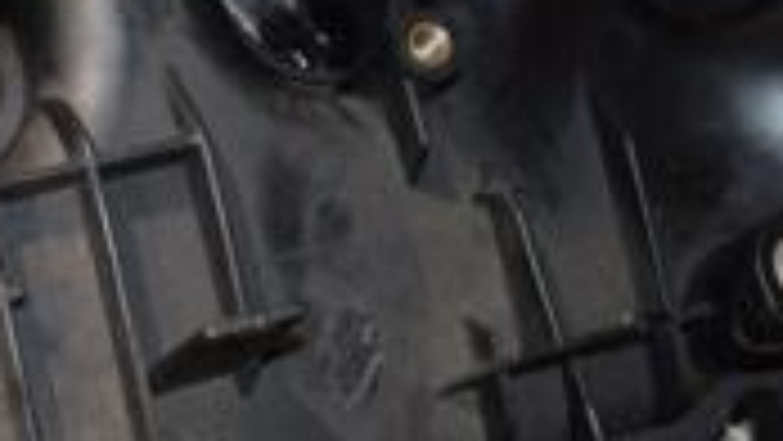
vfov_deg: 10.6
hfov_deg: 18.5
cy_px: 50
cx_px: 76
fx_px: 2364
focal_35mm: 114
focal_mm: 21
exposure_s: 1/60
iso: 800
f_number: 5
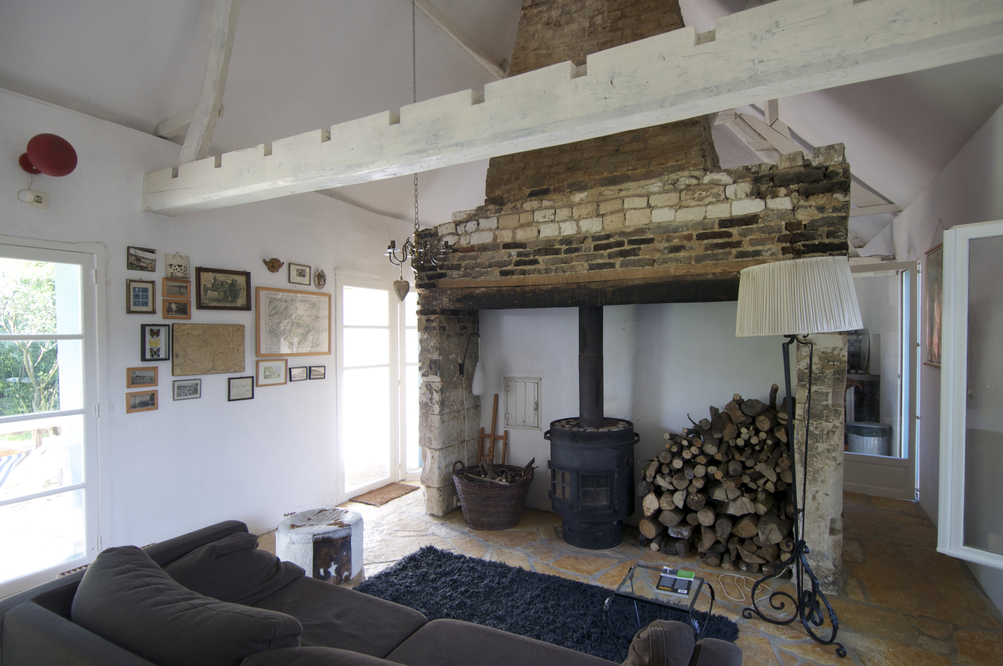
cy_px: 333
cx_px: 502
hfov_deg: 90.1
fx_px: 501
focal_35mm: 18
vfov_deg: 67.2
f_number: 4
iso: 200
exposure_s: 1/30
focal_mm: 12
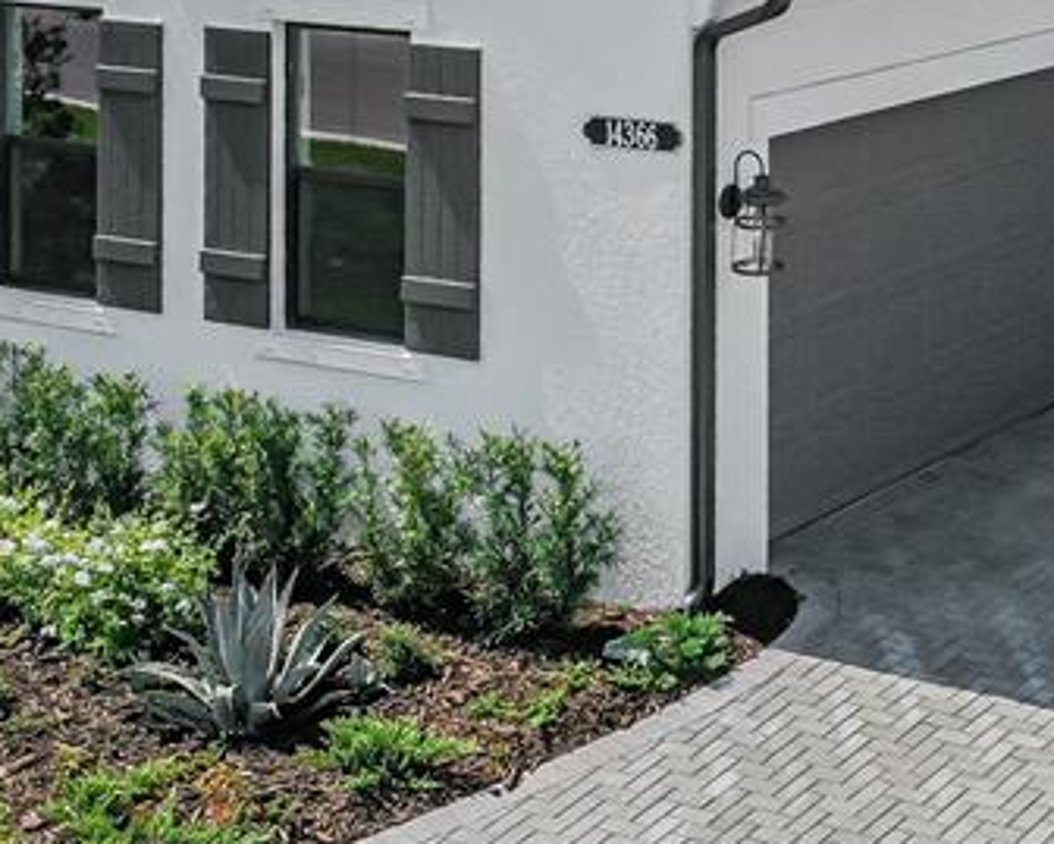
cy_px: 204
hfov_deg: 22.2
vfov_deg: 19.0
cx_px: 1220
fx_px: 2496
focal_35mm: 80
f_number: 6.3
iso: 100
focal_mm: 10.26
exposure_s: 1/800
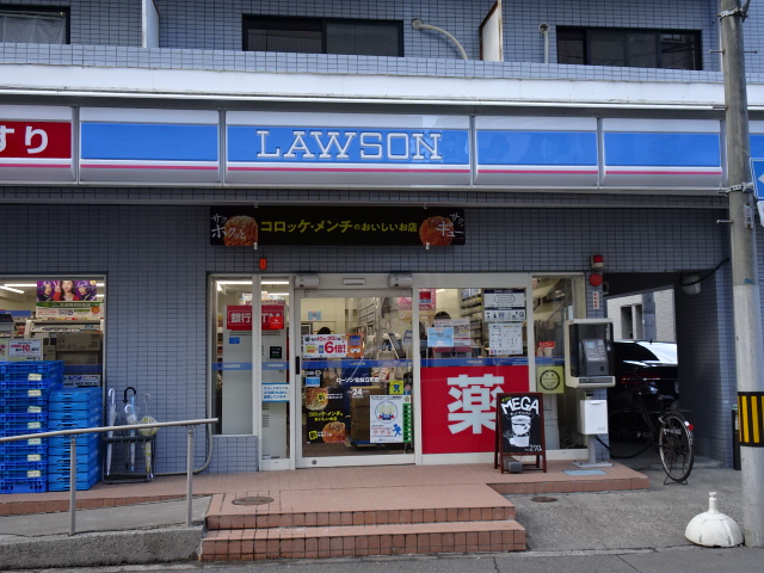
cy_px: 286
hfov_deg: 52.6
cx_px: 382
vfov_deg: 40.7
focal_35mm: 35
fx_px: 772
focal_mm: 5.98
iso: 80
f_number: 4
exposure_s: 1/40
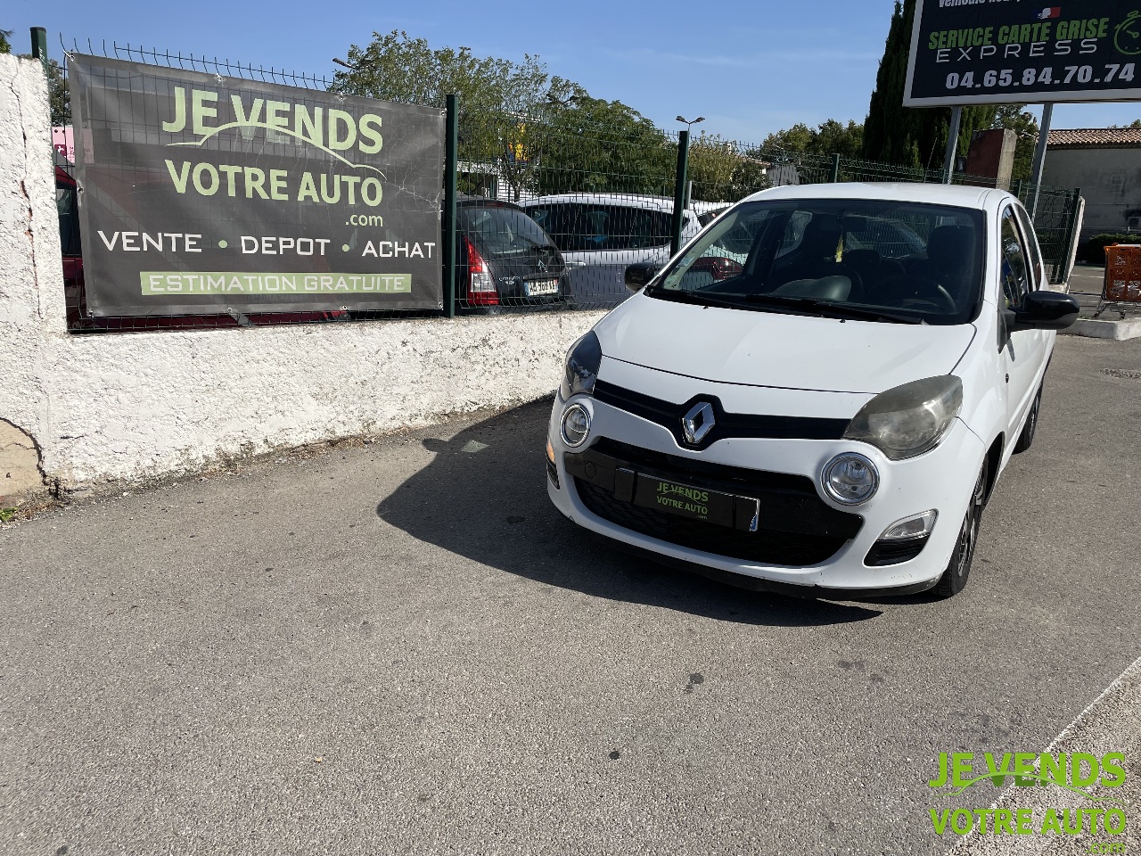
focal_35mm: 26
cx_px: 570
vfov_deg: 53.1
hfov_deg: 67.3
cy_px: 428
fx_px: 857
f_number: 1.6
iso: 32
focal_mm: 4.2
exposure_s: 1/5556
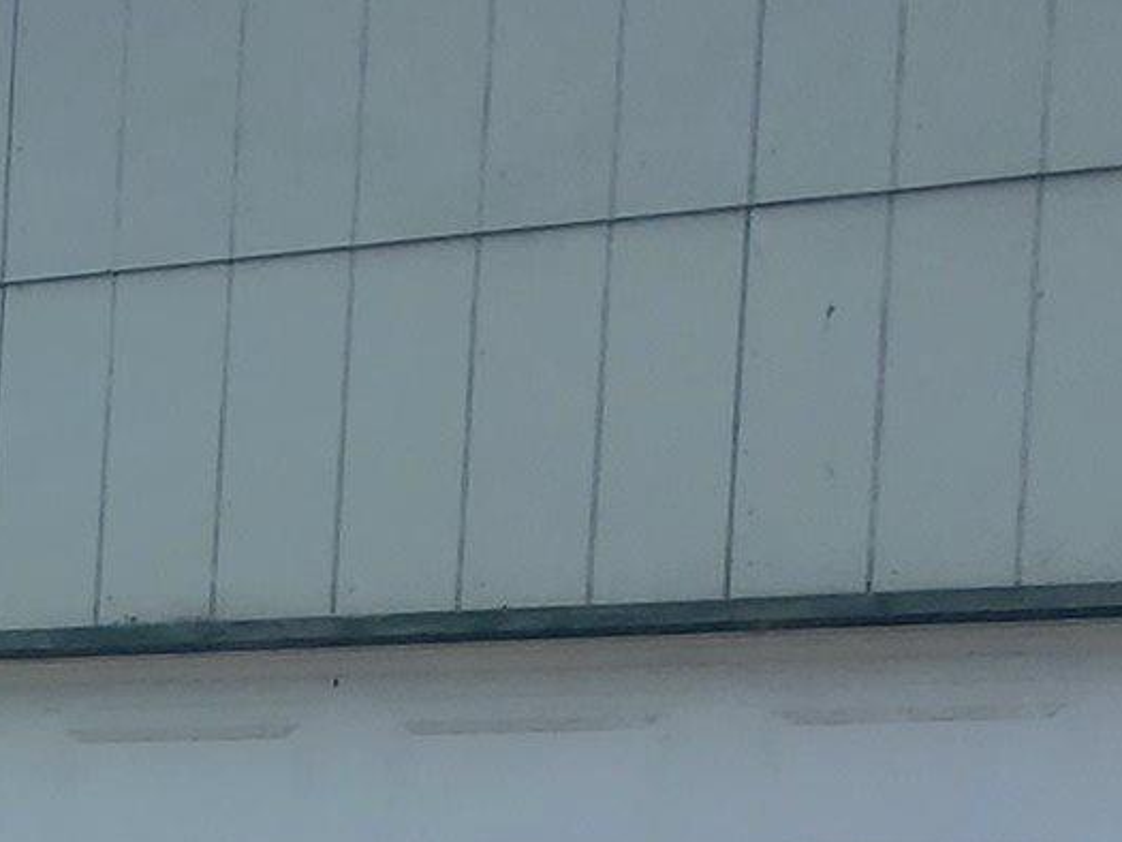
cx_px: -620
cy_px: 1141
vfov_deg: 17.9
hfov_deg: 21.1
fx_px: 2464
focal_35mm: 76
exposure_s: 1/1709
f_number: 2.2
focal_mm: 1.8
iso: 50
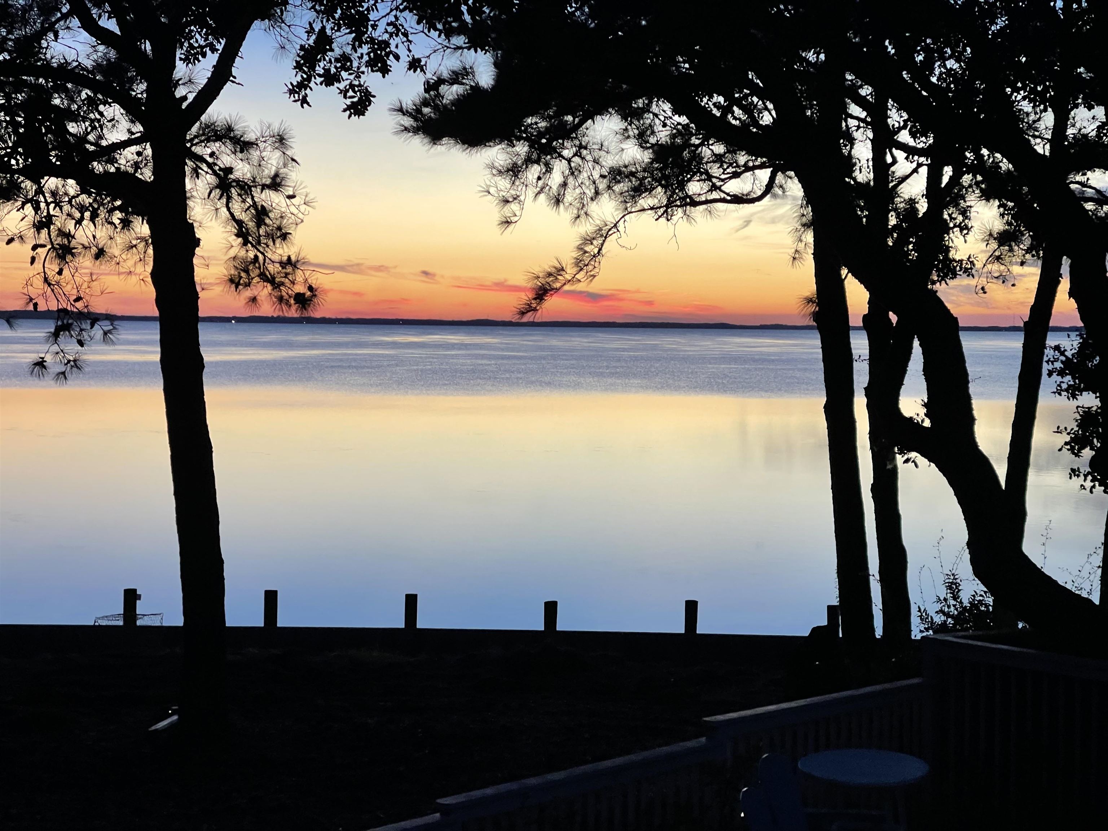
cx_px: 554
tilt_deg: -1.2
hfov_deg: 30.3
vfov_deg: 22.9
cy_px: 416
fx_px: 2049
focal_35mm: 64
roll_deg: +0.0
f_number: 2.2
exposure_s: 1/67
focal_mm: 7.5
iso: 200
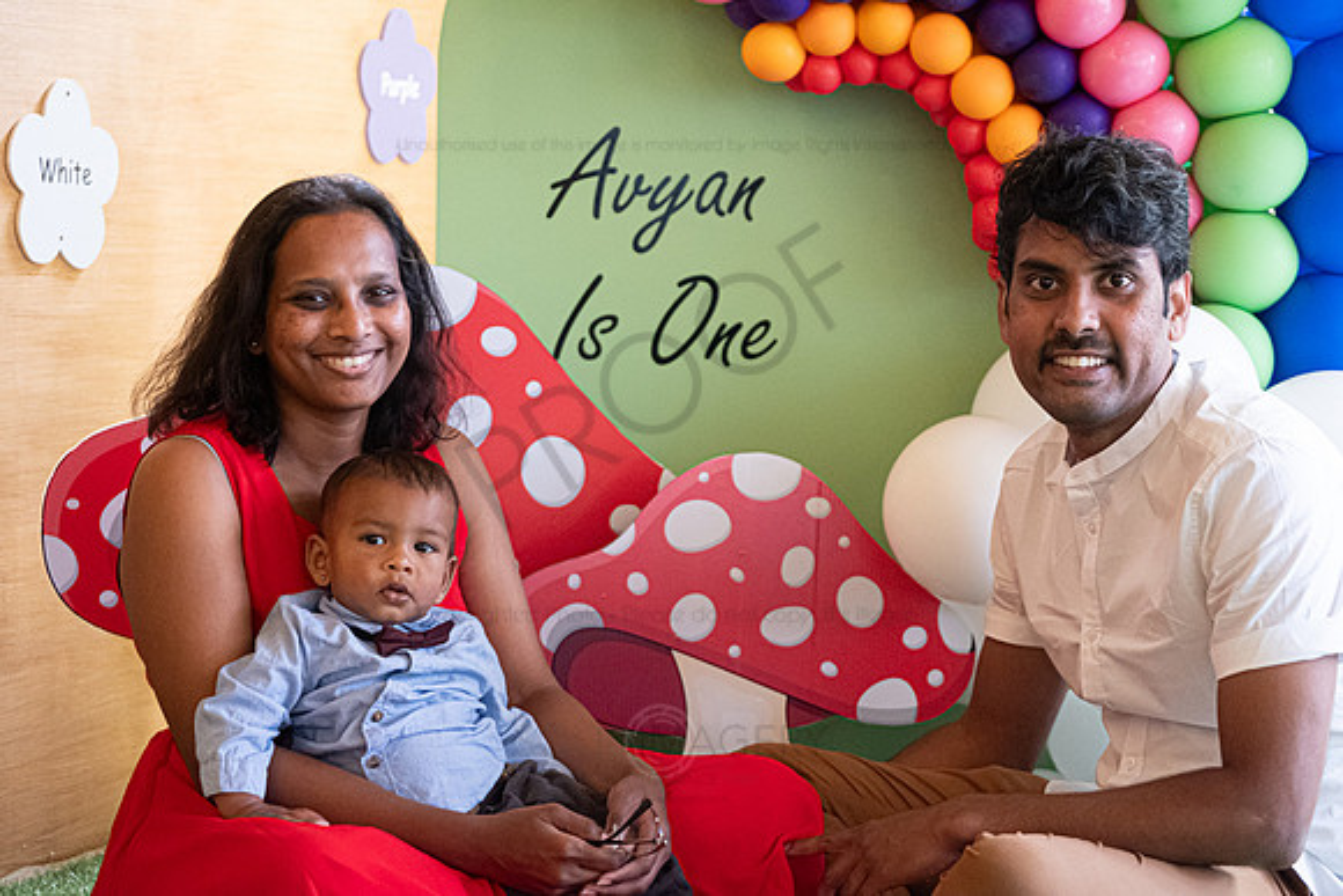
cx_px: 672
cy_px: 448
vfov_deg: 18.2
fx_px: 2798
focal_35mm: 75
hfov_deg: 27.0
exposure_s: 1/125
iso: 3200
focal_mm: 50
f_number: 2.8
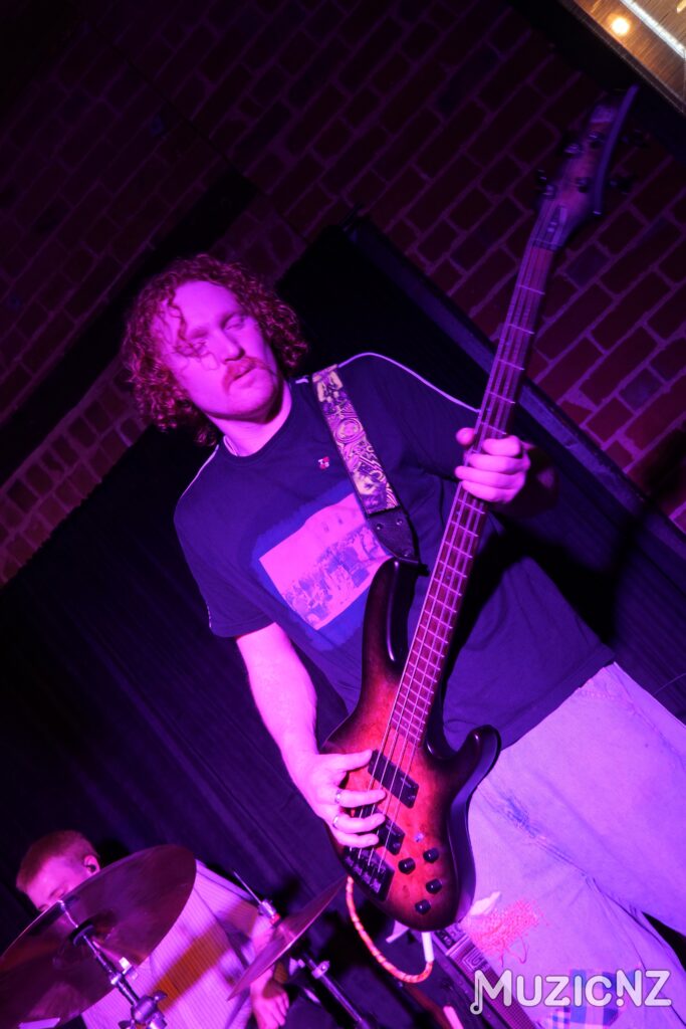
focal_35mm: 35
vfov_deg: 54.4
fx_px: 1000
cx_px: 343
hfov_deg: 37.9
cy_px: 514
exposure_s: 1/60
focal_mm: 35
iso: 1250
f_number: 4.5
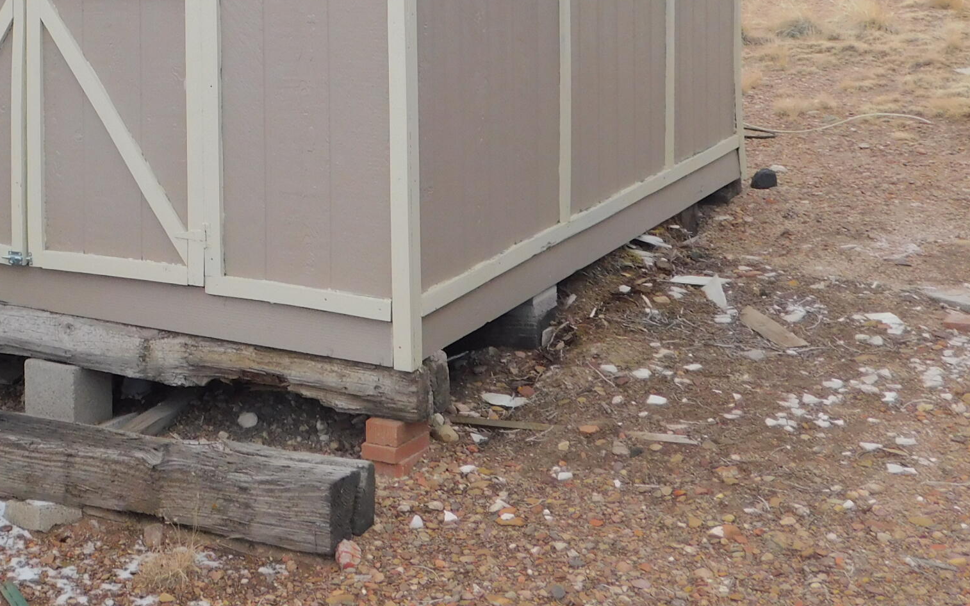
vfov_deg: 19.6
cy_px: -98
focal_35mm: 63
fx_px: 1665
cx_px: 113
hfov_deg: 31.1
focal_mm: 5.3
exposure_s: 1/400
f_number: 3.2
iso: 125
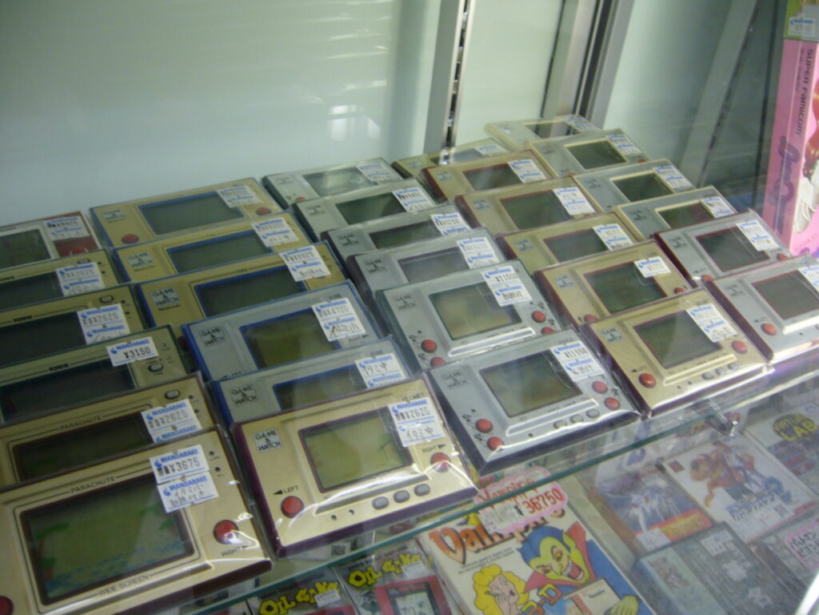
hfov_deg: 52.6
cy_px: 308
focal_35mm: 35
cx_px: 410
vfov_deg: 40.7
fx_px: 828
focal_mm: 5.8
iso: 100
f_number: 2.8
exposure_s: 1/20
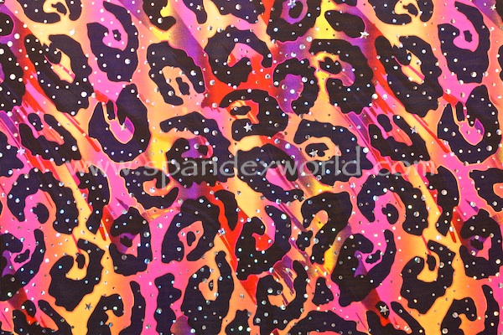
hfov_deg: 26.0
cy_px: 168
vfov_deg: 17.5
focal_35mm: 78
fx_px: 1090
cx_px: 252
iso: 400
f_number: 10
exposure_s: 1/640
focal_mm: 52
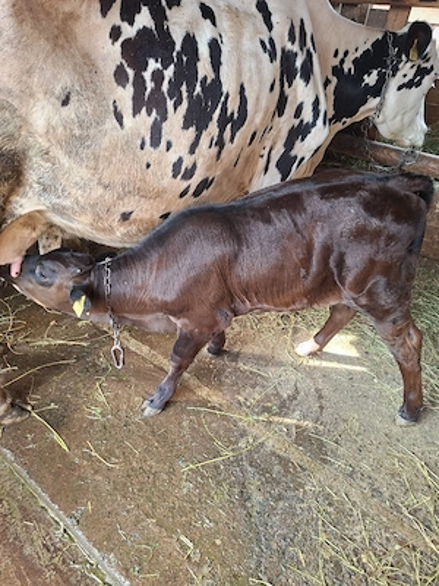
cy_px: 293
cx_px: 220
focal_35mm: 23
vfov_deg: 73.9
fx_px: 389
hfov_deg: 58.9
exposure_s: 1/60.2
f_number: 1.8
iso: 250
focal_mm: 5.54
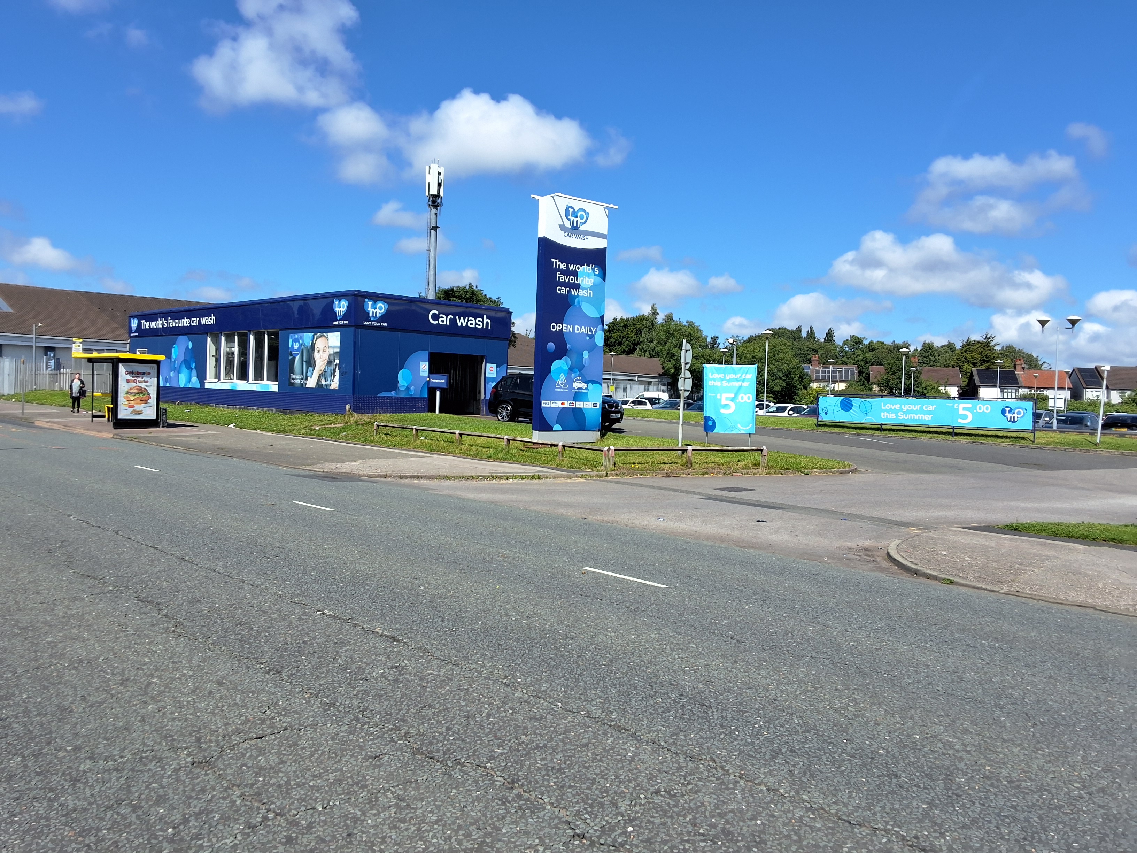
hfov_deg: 63.4
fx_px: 920
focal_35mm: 28
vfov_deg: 49.7
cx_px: 568
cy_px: 426
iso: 32
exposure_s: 1/1603
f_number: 1.9
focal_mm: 2.91
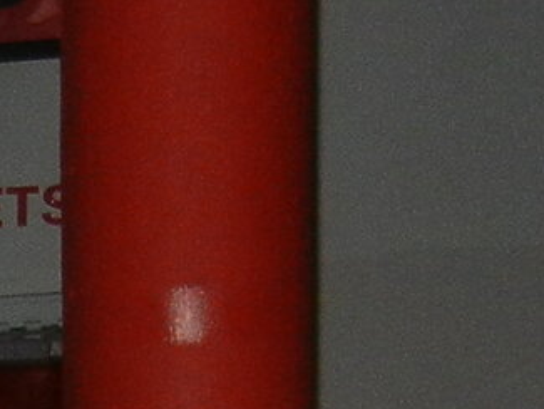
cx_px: -1078
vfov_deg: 5.1
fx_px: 4276
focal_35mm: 272
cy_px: 1311
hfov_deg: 6.6
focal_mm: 6.2
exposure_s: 1/30
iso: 234
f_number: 3.6
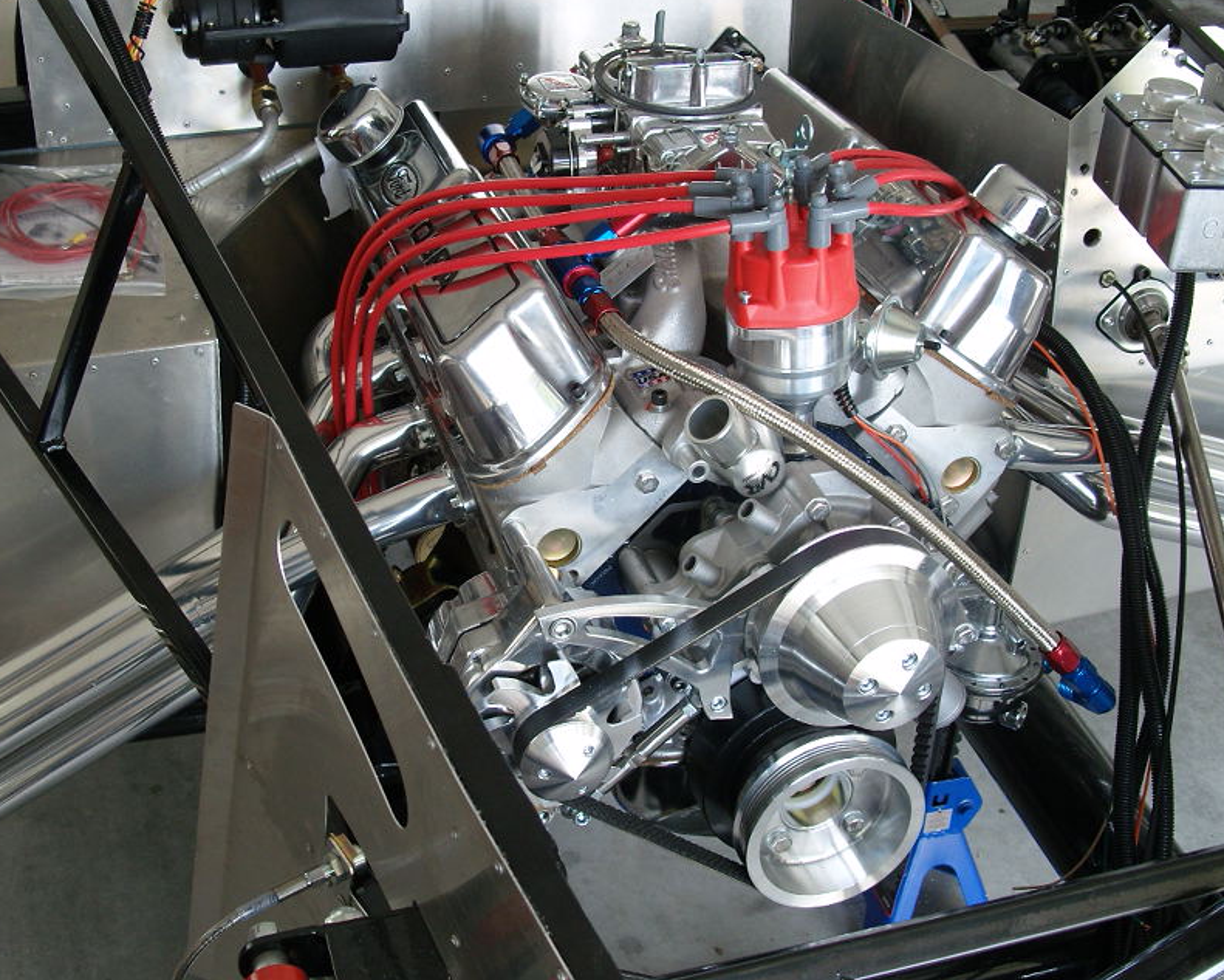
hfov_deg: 38.8
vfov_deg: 31.4
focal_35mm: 48
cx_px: 569
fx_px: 1739
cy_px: 424
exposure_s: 1/50
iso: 80
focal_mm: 7.8
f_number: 2.8
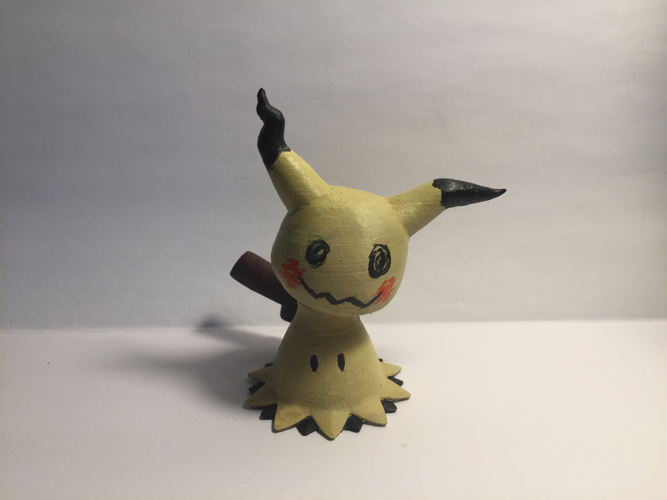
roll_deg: +1.3
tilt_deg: -19.7
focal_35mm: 29
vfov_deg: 48.2
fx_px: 559
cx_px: 334
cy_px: 250
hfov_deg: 61.7
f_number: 2.2
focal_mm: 4.15
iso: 40
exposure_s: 1/60
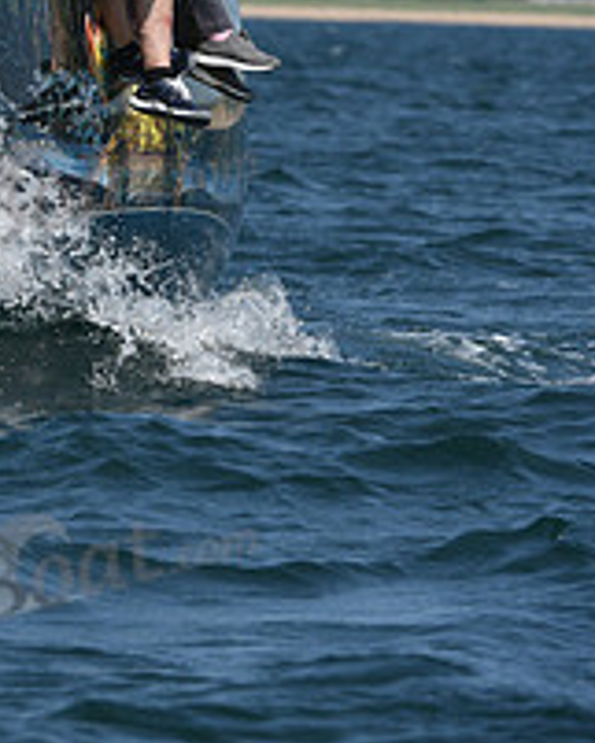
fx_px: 17860
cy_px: 76
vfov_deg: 2.4
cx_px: -451
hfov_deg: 1.9
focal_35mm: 812
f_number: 9
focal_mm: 300
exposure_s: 1/1250
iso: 320
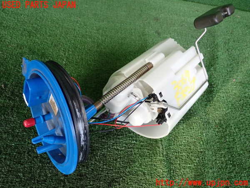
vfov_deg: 37.7
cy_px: 94
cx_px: 125
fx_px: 274
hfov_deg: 49.0
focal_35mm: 38
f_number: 2.7
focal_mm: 6.83
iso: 400
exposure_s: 1/125
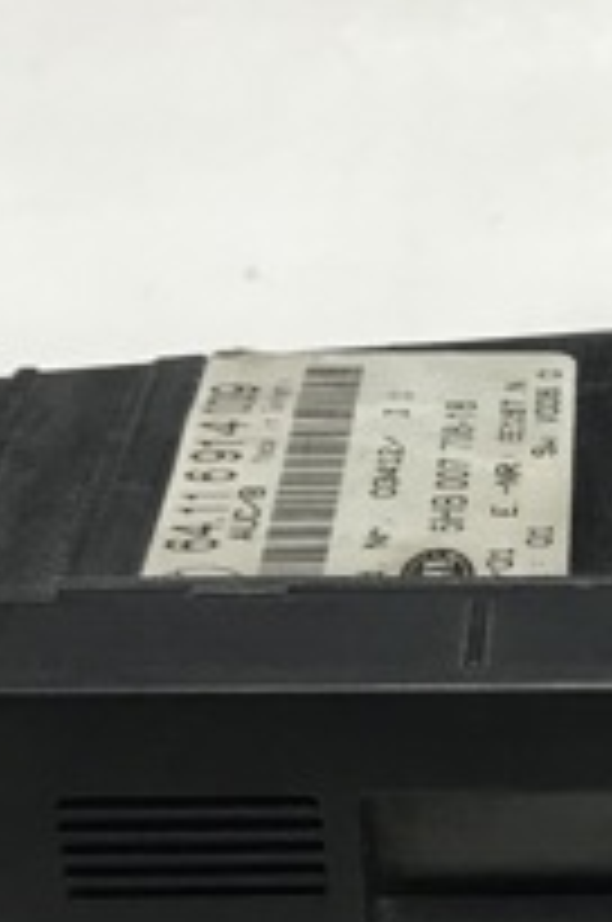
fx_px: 2328
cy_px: 623
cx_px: 720
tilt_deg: -46.4
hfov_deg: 14.5
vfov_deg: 22.3
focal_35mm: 91
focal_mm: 3.99
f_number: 1.8
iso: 25
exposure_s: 1/33
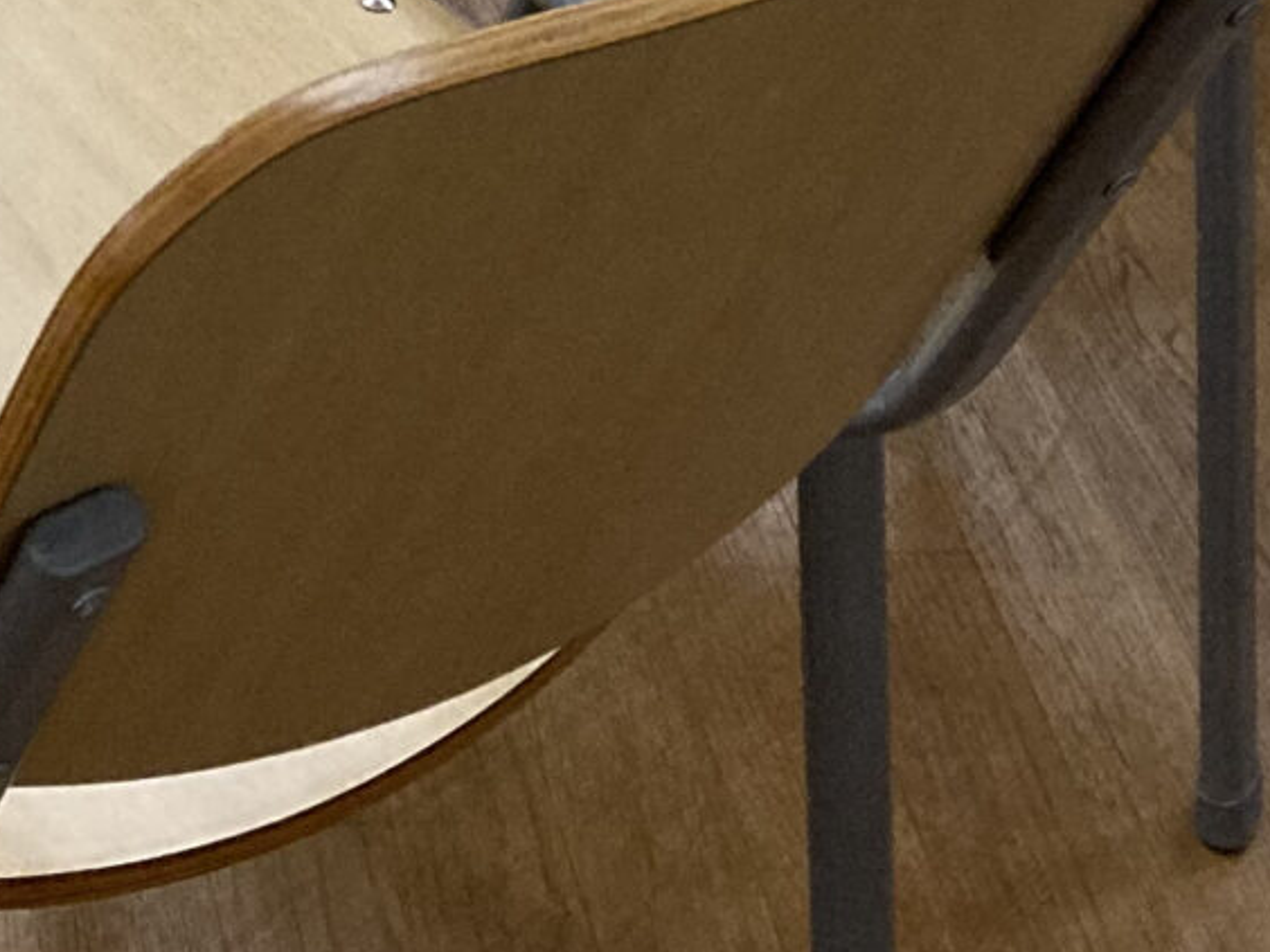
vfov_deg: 10.6
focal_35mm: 127
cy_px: -1004
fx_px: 4659
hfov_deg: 14.7
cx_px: -448
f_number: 1.8
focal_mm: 4
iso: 320
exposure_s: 1/50
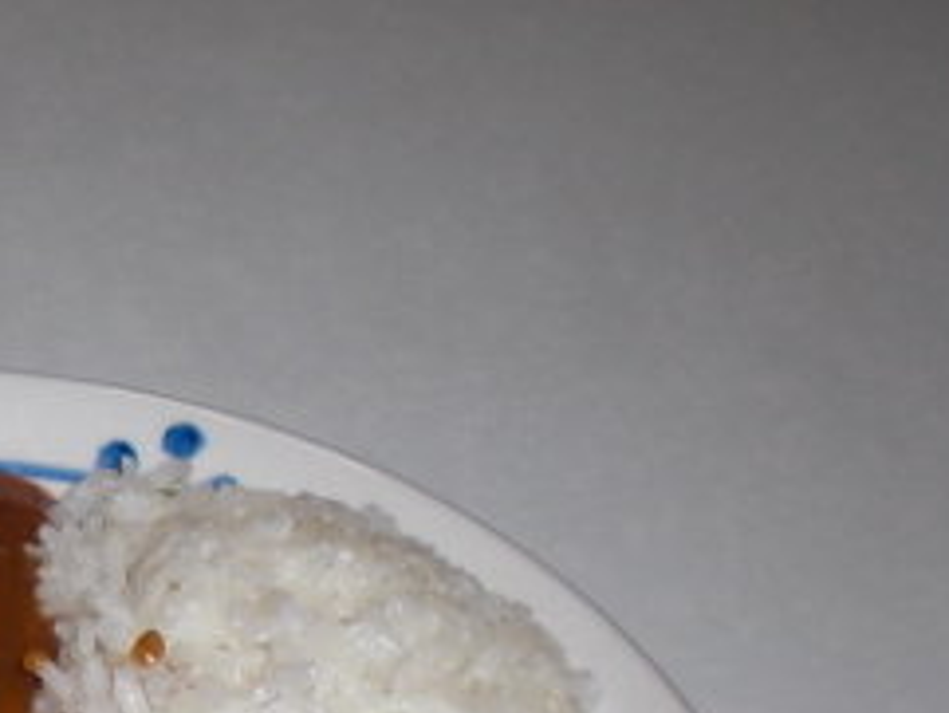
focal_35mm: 101
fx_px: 2770
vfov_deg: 14.2
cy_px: 847
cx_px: -197
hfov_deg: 18.4
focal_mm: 6.3
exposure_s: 1/60
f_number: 3.1
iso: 64
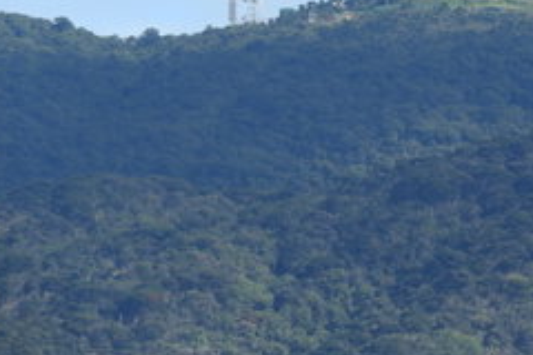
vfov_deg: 1.6
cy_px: 67
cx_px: 415
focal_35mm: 867
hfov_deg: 2.4
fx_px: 12835
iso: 100
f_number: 5.6
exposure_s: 1/400
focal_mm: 89.6
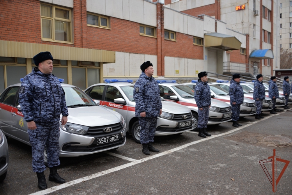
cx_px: 146
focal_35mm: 32
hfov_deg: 58.7
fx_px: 260
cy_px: 98
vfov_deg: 41.1
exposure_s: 1/60
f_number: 4
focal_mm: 32
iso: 400
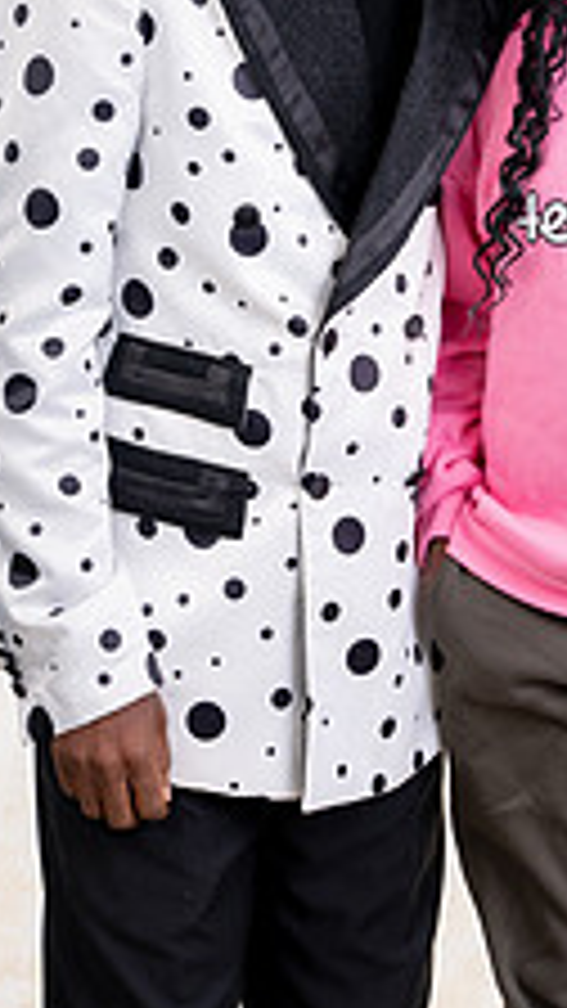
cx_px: 428
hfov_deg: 11.5
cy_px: 284
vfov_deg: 20.2
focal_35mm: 105
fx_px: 2806
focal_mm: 50
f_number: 10
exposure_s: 1/200
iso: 125
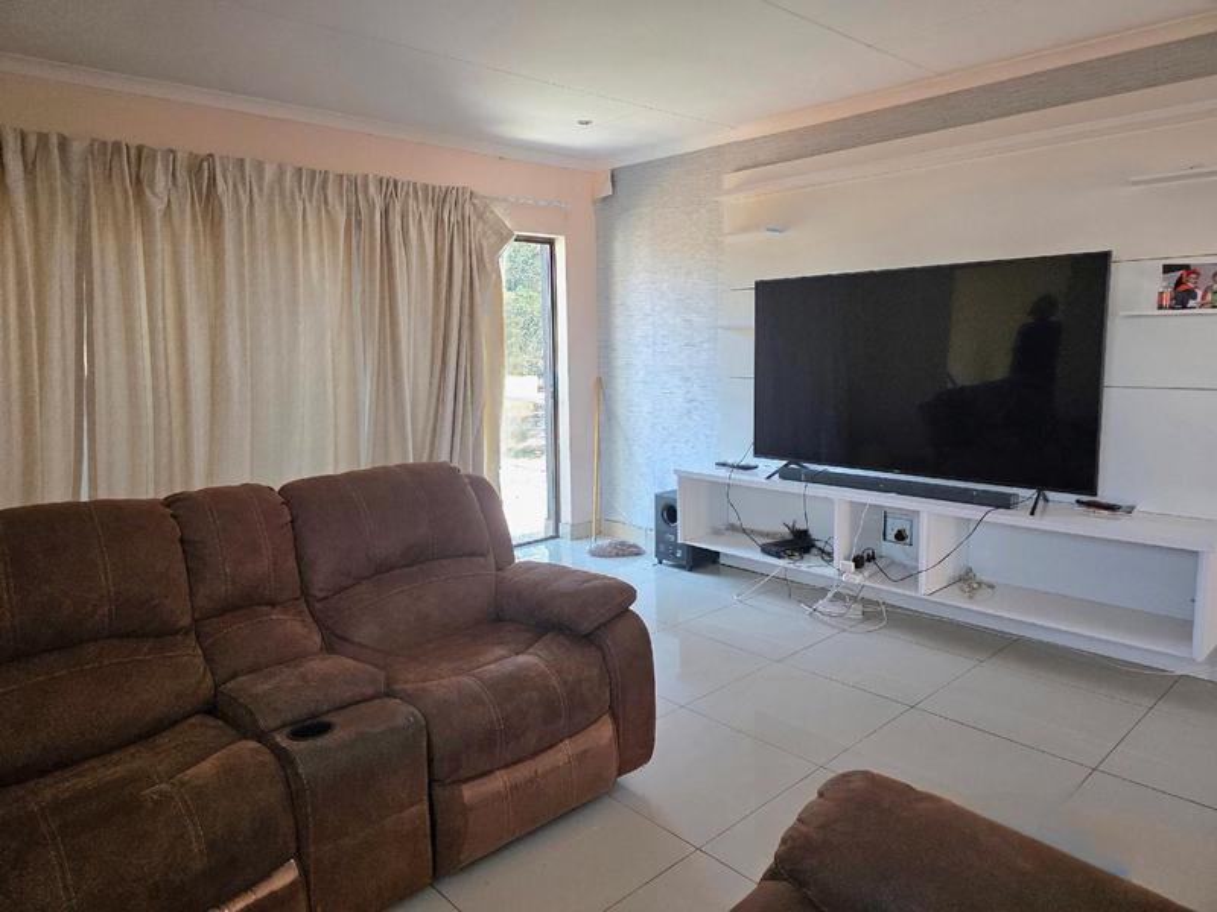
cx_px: 608
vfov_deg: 58.9
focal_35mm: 23
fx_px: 809
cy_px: 456
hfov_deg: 73.9
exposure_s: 1/182
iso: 160
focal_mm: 6.3
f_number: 1.7
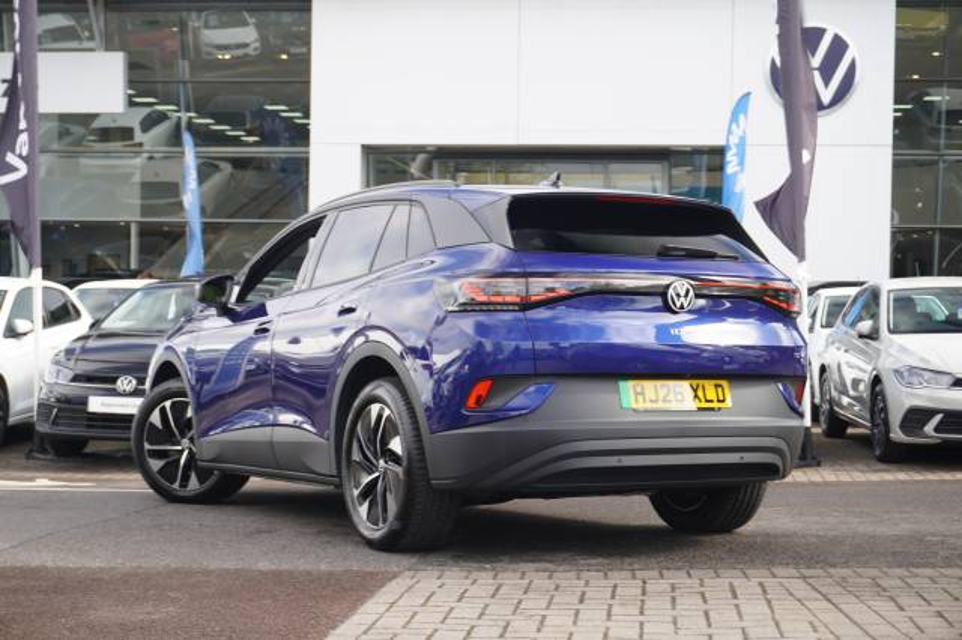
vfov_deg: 23.2
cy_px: 320
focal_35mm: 58
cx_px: 481
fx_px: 1562
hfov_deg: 34.2
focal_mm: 39
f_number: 5.6
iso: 100
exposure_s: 1/60
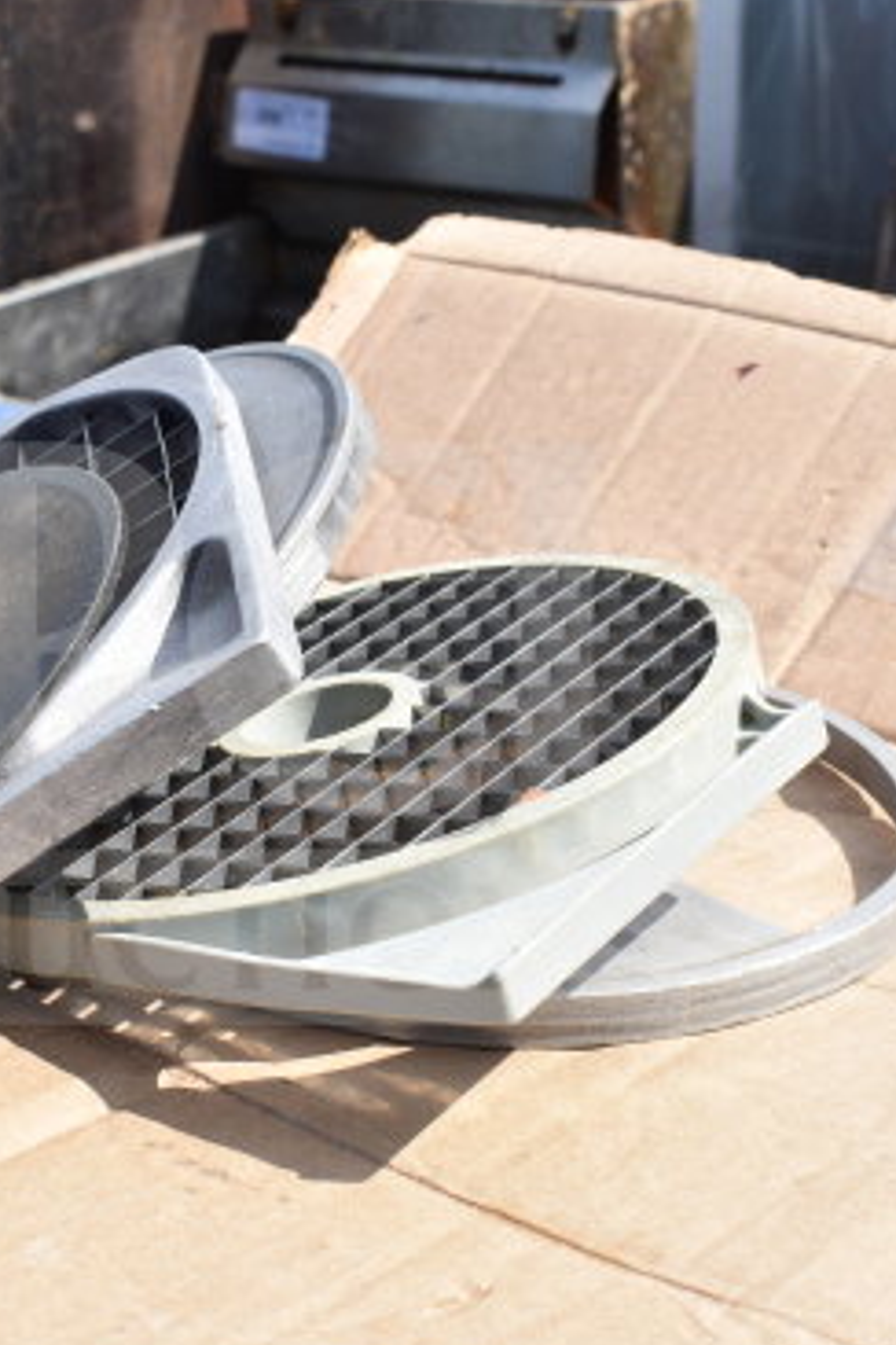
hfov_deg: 19.4
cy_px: 733
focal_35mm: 70
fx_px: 2613
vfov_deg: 28.8
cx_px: 275
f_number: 9
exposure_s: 1/320
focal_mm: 28
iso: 200
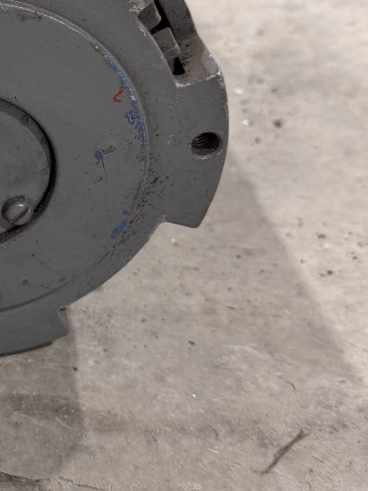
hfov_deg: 23.2
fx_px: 822
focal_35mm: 58
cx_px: -70
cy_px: 195
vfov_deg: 33.1
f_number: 1.78
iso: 200
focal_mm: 6.76
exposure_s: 1/92
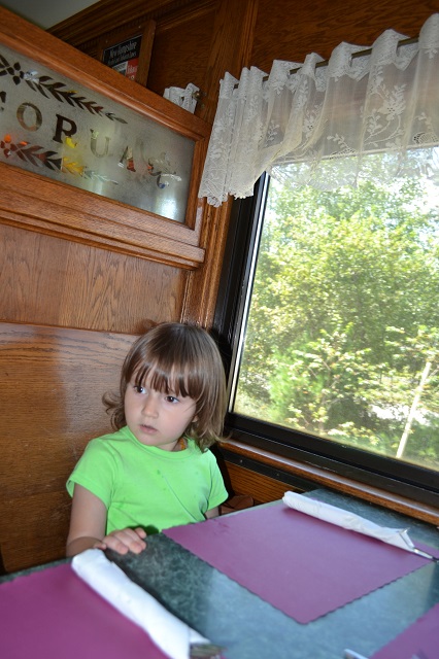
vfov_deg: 67.4
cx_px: 220
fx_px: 494
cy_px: 330
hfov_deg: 47.9
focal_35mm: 27
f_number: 4
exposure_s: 1/125
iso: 250
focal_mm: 18
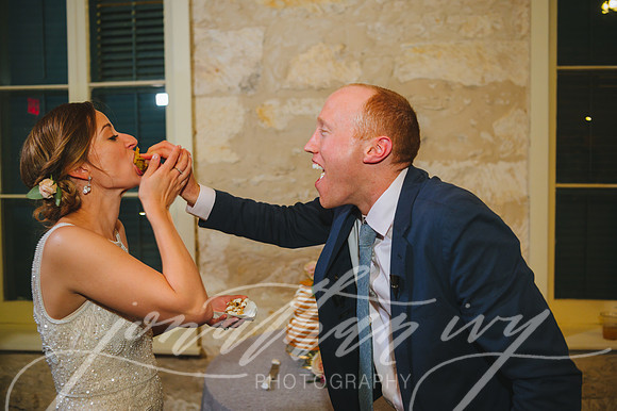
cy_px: 206
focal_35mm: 34
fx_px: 582
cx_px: 308
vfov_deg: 38.8
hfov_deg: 55.8
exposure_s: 1/80
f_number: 2.8
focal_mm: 34
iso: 2000
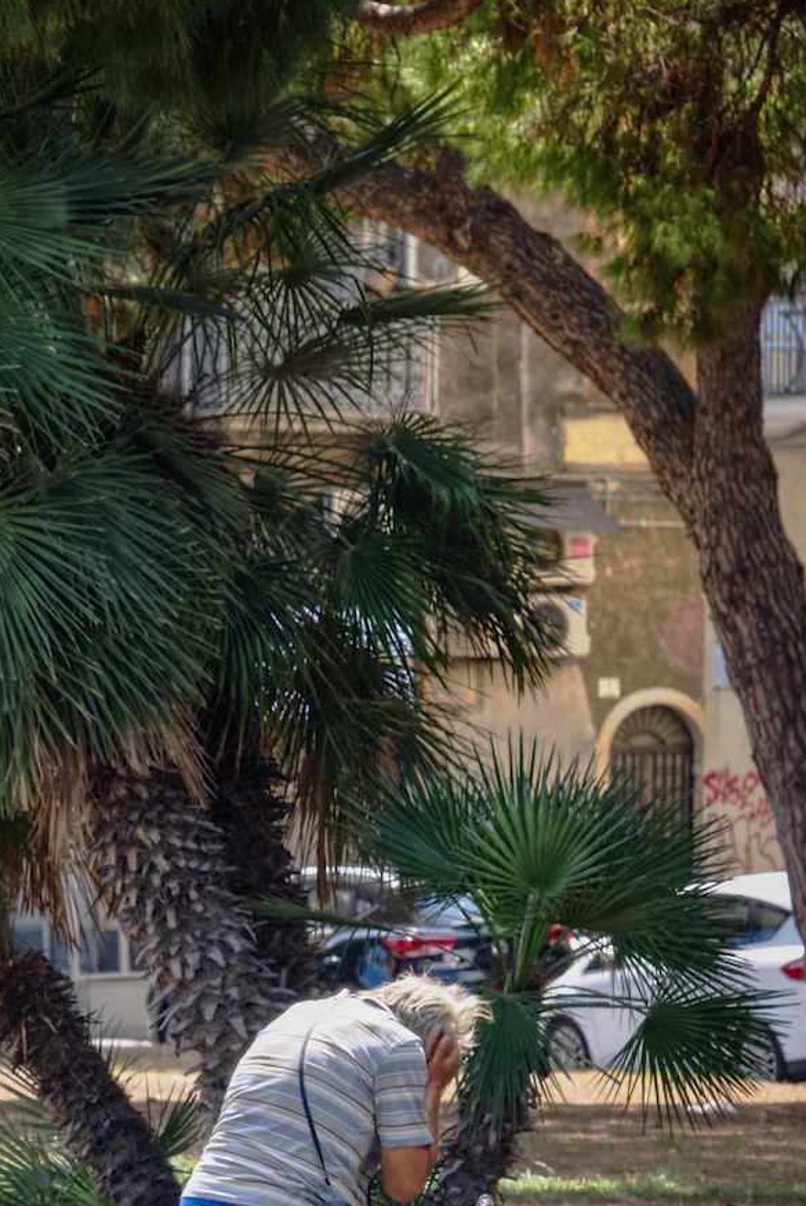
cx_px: 372
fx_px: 11567
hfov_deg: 4.0
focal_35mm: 345
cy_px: 1174
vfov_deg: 6.0
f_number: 8
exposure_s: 1/125
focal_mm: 157
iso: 160
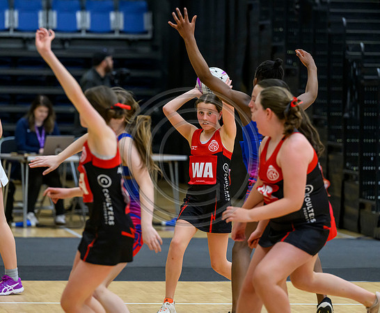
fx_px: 2872
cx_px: 200
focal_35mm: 252
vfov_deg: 6.2
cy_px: 141
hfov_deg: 7.6
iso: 6400
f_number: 3.5
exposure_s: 1/800
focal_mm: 200
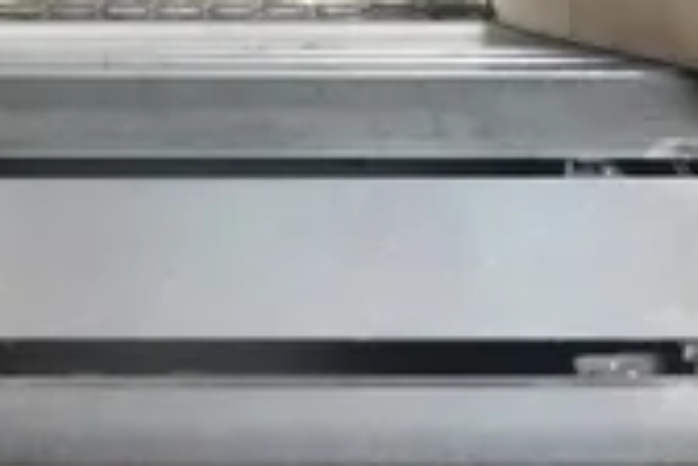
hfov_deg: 27.1
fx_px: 1435
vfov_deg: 18.3
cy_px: 127
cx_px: 212
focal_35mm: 74
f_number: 3.5
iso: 4000
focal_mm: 11.52
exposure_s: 1/40
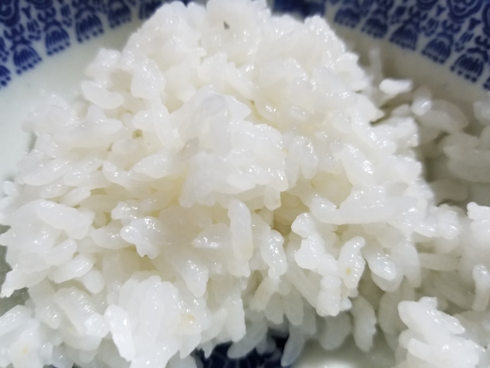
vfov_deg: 53.1
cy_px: 184
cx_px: 245
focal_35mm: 26
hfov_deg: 67.3
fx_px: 368
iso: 160
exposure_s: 1/33
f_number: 1.7
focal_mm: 4.25
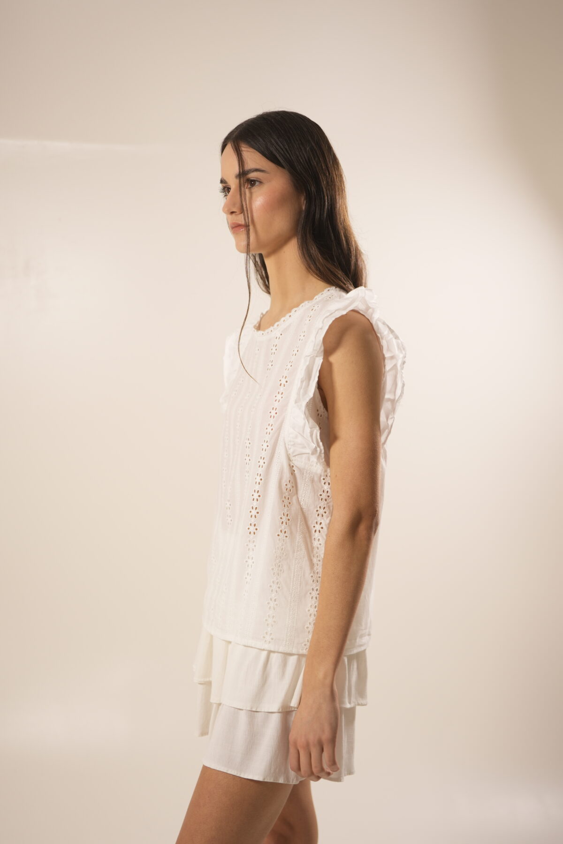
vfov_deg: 39.6
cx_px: 282
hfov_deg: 27.0
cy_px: 422
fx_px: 1173
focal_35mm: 50
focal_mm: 50
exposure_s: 1/60
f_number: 3.2
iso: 400
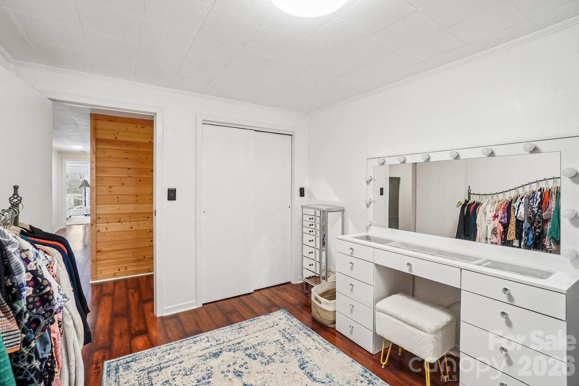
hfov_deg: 100.4
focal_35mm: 15
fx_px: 241
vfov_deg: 77.3
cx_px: 290
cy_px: 193
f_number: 8
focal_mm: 10
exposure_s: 1/10
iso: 400
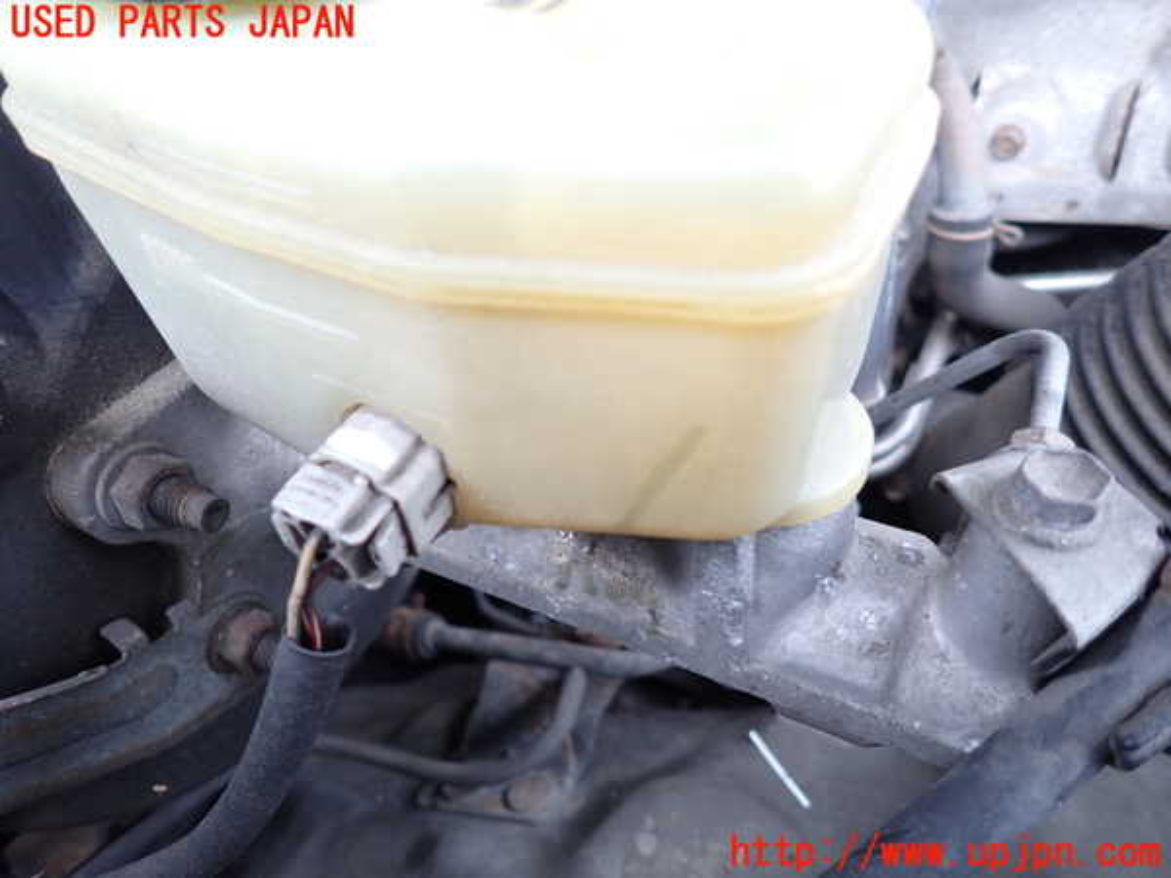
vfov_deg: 54.9
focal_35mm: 25
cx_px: 586
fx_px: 846
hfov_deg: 69.4
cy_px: 439
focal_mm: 4.5
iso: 200
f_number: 2
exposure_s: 1/40
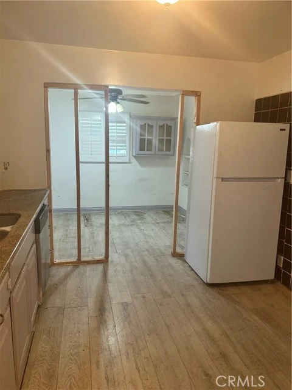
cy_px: 195
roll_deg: -0.7
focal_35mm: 26
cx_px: 146
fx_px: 292
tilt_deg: -7.1
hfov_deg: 53.1
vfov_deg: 67.3
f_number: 1.5
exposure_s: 1/60
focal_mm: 5.7
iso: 125
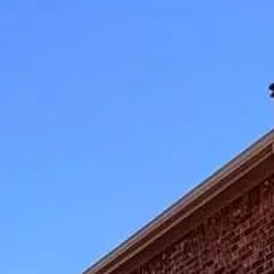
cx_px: -417
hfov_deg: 10.9
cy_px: 535
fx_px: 1173
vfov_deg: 12.0
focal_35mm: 131
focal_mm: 2.22
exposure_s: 1/1312
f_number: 2.2
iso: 20
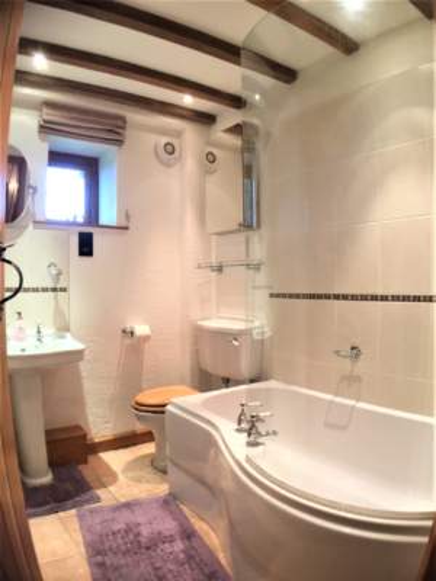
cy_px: 290
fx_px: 487
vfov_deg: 61.7
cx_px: 218
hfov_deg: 48.2
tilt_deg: +0.9
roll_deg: +2.6
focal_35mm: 29
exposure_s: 1/33
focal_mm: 4.15
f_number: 2.2
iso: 100
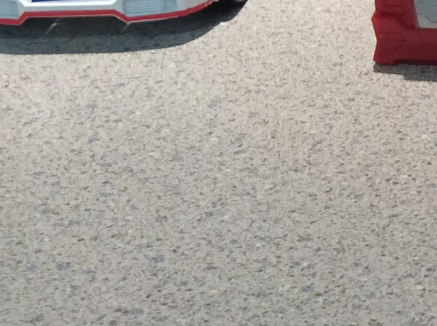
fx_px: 1538
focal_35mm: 122
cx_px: 784
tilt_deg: -23.9
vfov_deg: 12.0
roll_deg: +0.6
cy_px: 4
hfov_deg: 14.3
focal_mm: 3.3
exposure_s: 1/24
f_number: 2.4
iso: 64
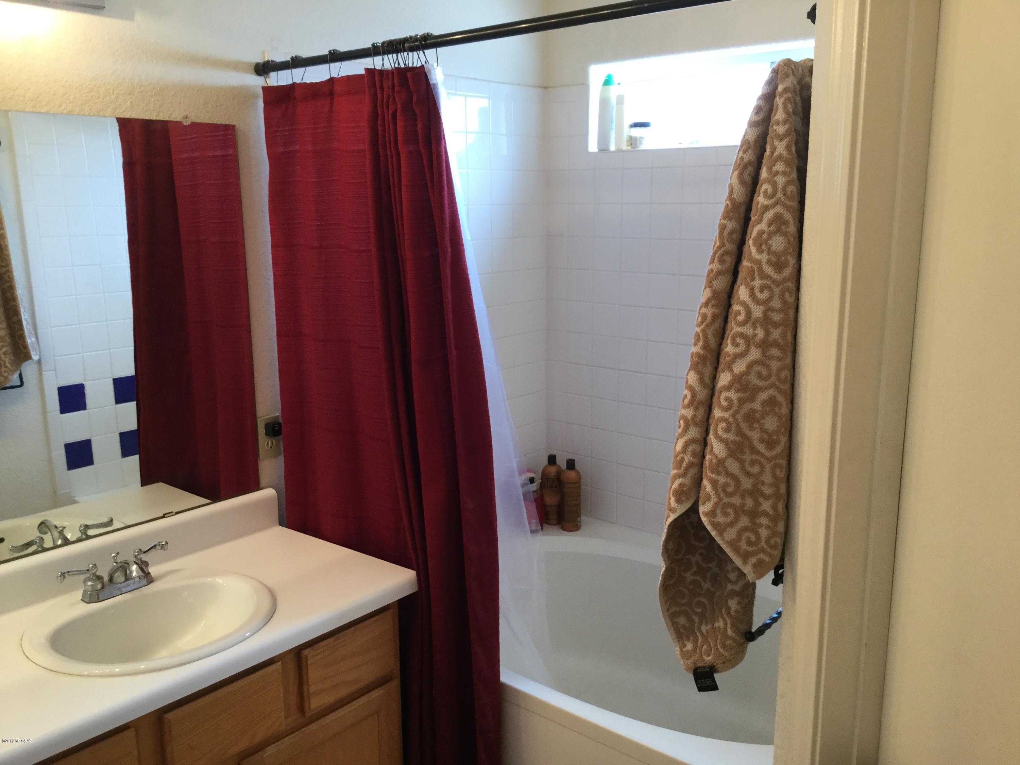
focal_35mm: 31
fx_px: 913
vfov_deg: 45.4
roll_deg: -0.8
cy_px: 382
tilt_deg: -9.9
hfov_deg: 58.4
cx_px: 510
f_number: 2.4
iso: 64
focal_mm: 3.3
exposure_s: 1/30
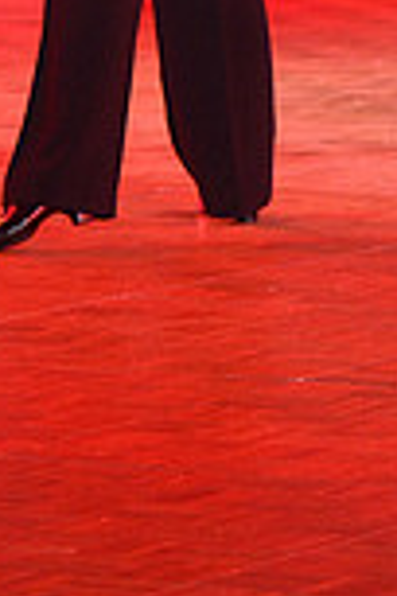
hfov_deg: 3.0
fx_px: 7526
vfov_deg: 4.5
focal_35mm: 455
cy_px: -378
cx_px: 383
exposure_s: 1/250
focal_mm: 120
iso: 2000
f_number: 4
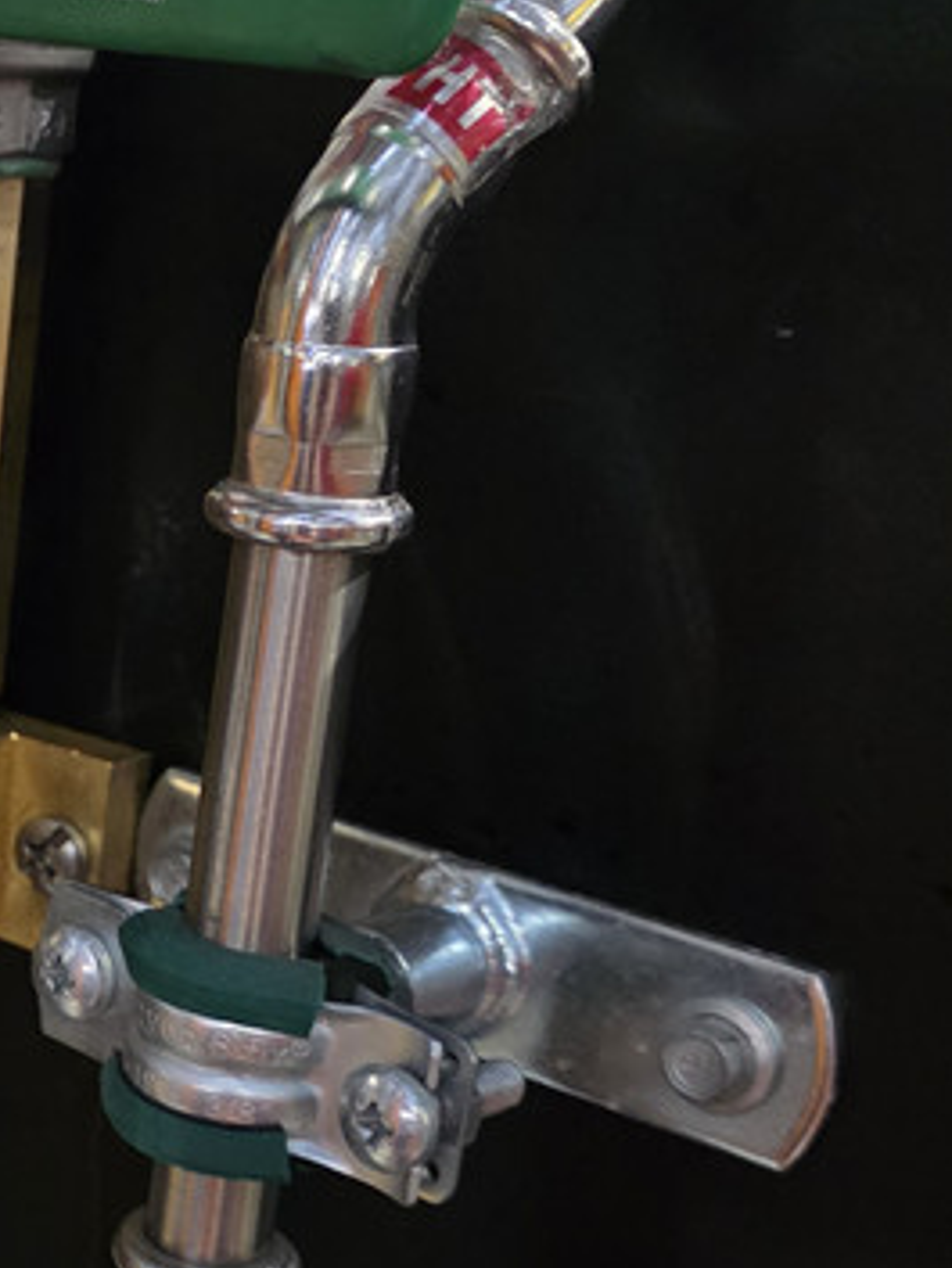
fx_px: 2419
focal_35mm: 66
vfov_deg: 29.3
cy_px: 778
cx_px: -392
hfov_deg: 19.9
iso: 1600
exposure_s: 1/100
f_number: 1.7
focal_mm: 6.3
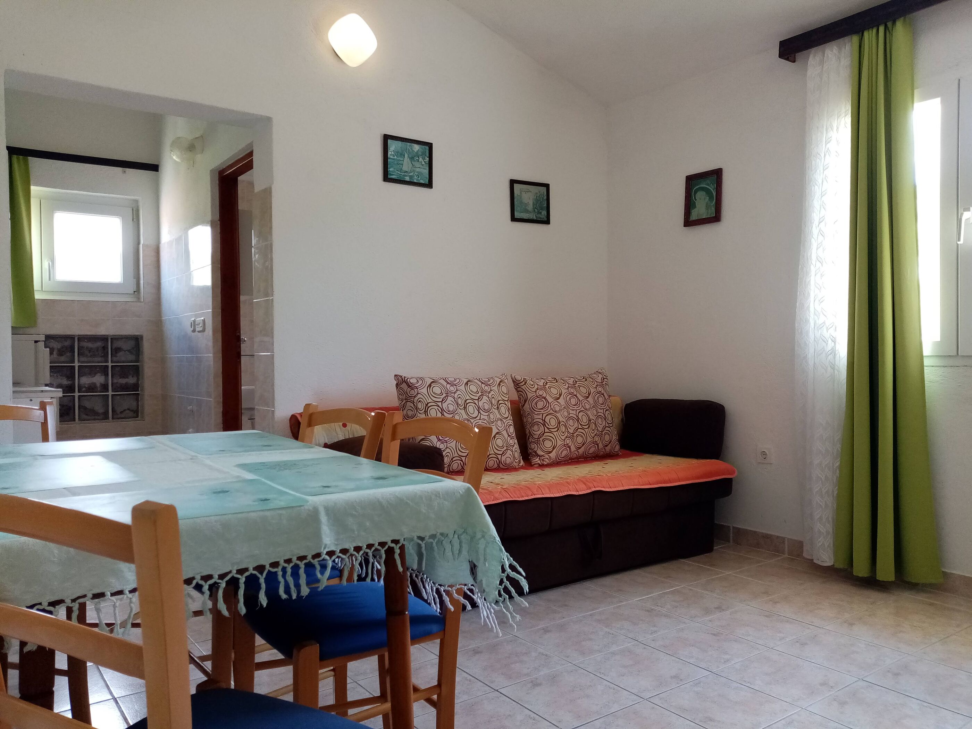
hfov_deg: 67.3
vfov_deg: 53.1
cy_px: 364
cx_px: 486
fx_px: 730
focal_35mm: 26
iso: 148
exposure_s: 1/33.3
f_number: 1.8
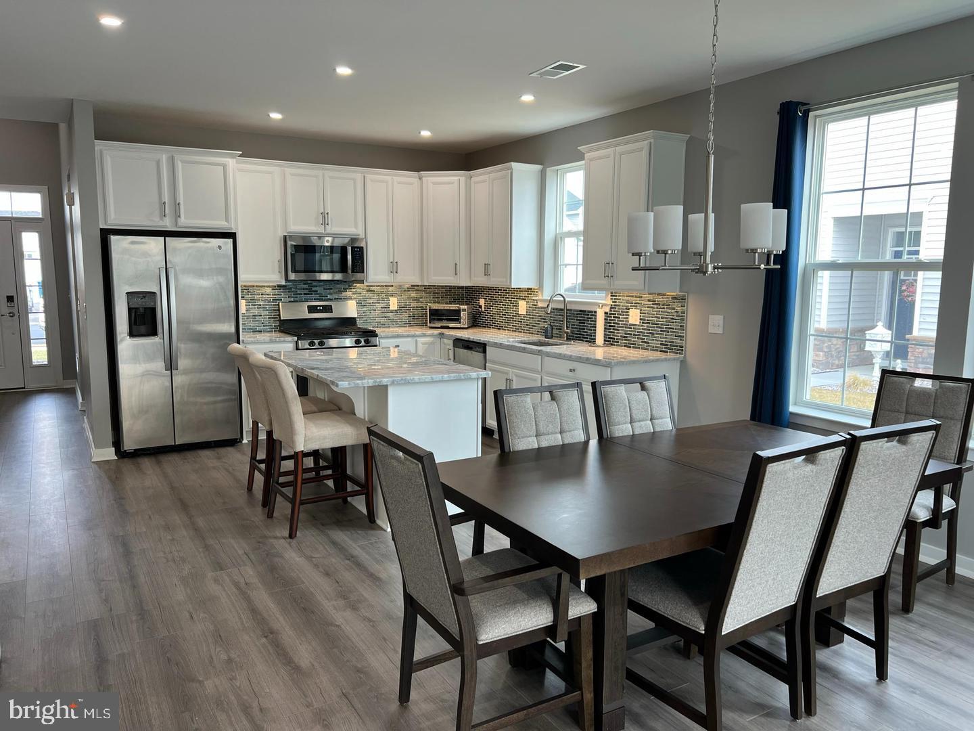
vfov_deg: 53.1
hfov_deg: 67.3
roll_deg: -0.2
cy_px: 366
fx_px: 732
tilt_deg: -8.4
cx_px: 487
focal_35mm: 26
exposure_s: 1/120
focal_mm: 5.7
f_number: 1.5
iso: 64
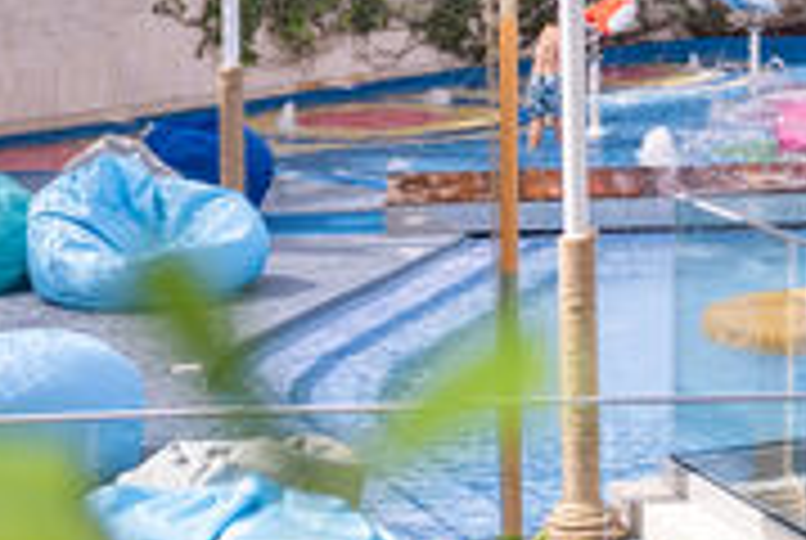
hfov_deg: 14.7
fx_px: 2915
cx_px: 1200
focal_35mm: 130
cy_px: -14
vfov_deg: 10.5
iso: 125
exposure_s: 1/800
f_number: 2.8
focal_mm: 41
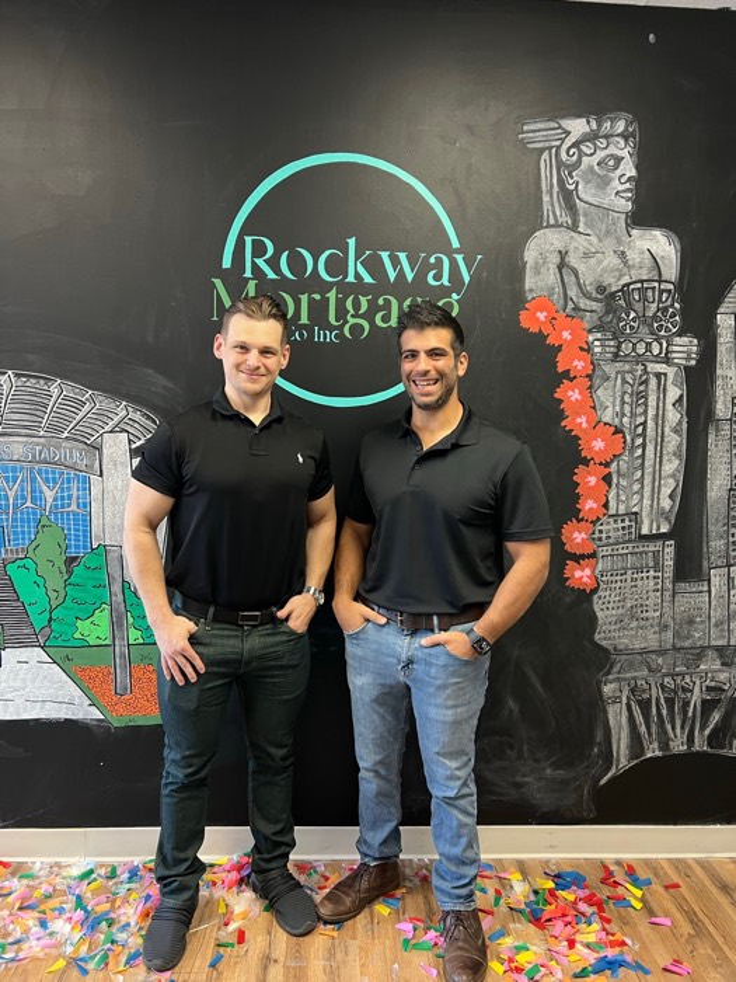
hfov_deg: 53.1
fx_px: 737
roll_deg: -1.1
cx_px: 368
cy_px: 491
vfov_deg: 67.3
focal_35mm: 26
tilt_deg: -5.0
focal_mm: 5.7
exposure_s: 1/60
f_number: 1.5
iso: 125
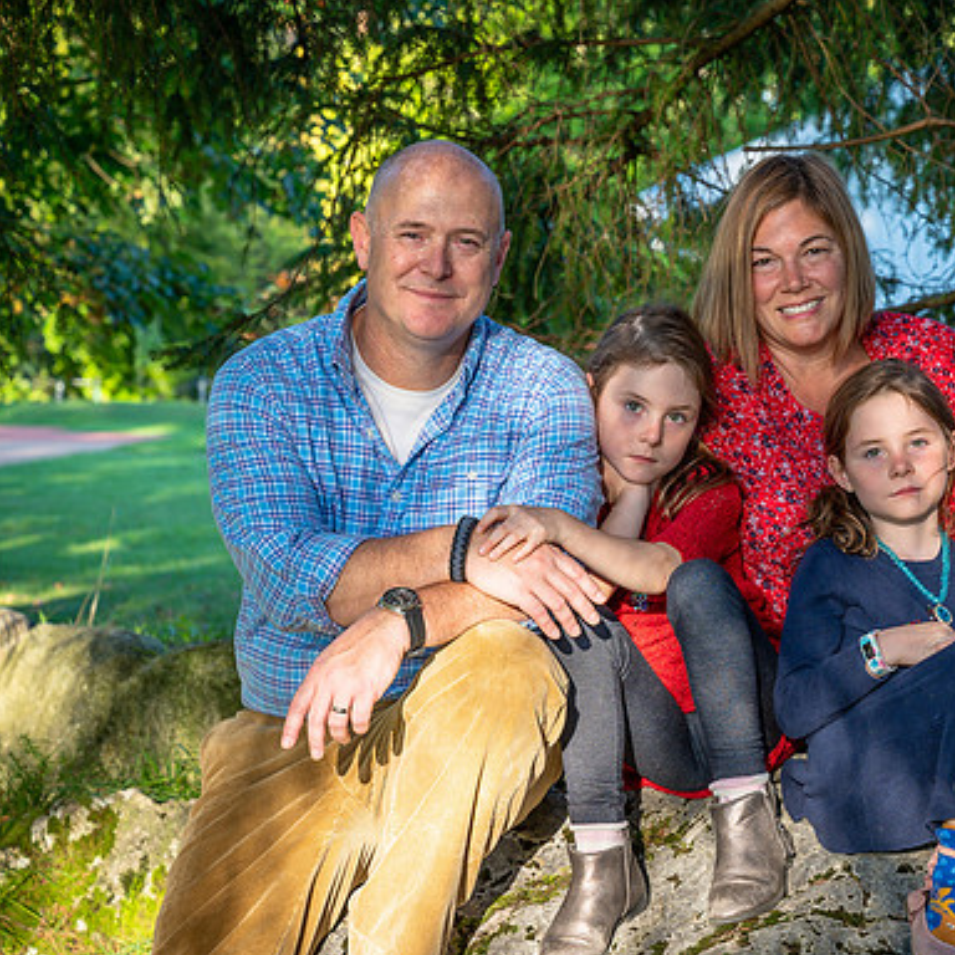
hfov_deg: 18.4
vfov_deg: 18.5
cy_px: 500
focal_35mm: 94
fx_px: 2934
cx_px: 681
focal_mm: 70
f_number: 5.6
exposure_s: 1/125
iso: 200
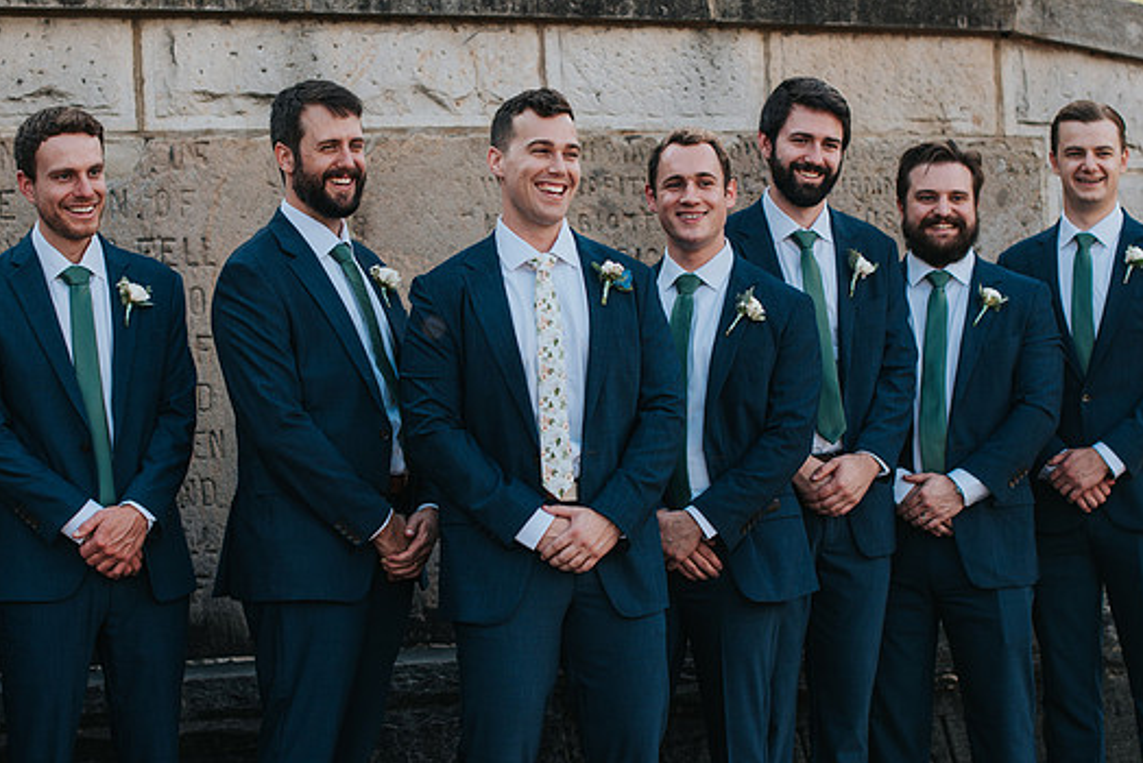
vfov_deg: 16.5
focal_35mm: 83
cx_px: 541
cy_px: 350
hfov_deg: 24.5
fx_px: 2637
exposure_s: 1/400
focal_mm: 50
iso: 100
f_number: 3.2
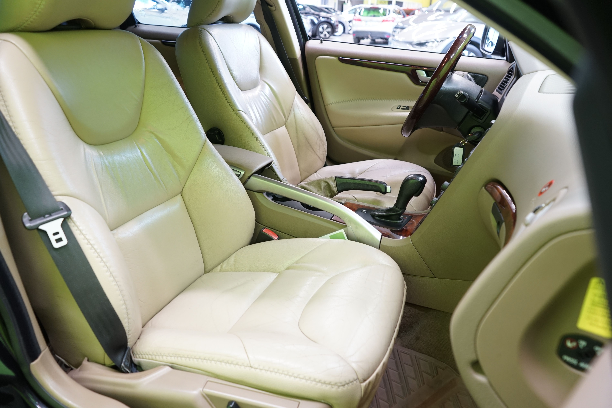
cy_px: 204
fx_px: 476
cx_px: 306
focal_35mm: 28
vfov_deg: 46.4
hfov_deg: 65.5
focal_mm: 28
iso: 800
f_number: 4.5
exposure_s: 1/13
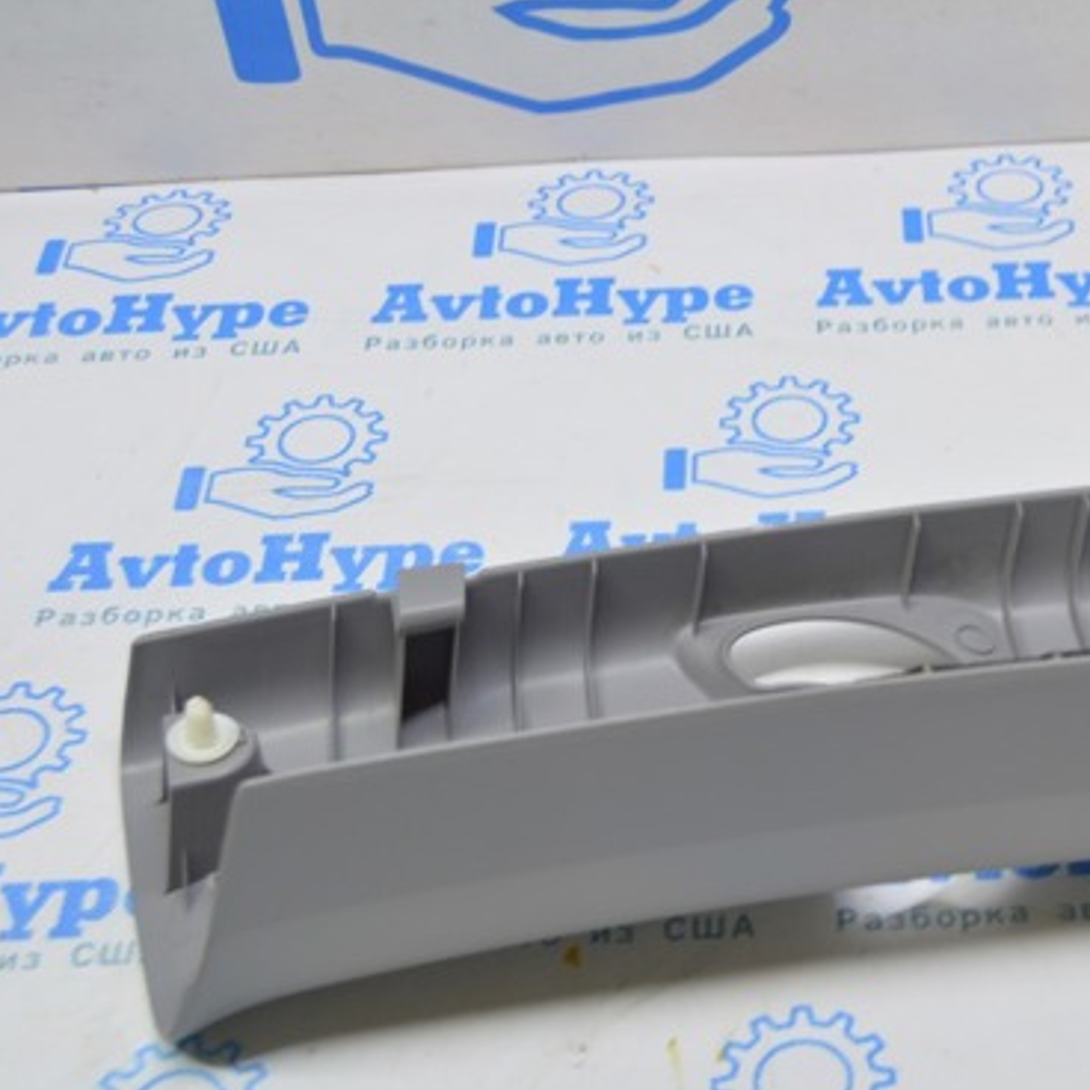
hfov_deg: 27.0
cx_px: 921
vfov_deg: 27.7
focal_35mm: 62
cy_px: 564
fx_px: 2209
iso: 400
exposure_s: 1/20
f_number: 5.6
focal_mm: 28
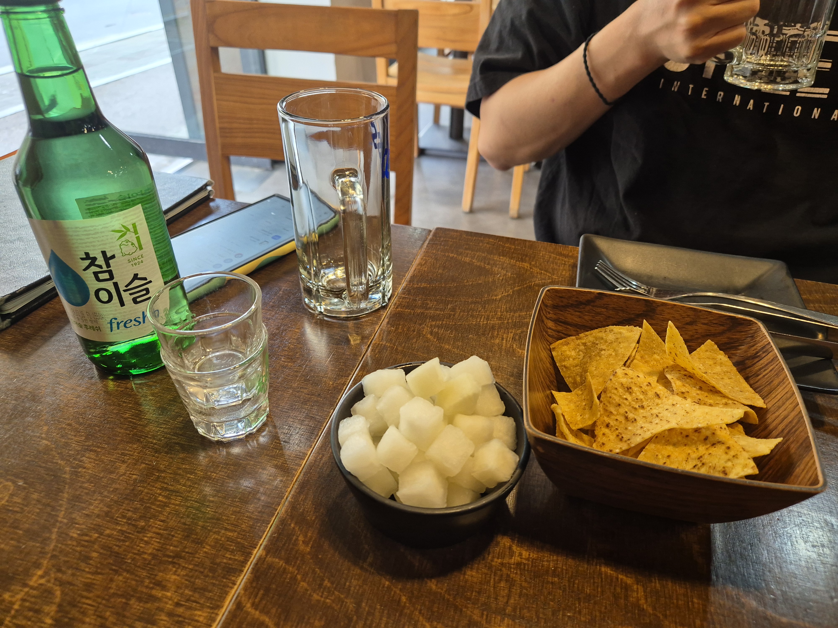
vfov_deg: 58.9
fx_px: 557
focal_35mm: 23
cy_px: 314
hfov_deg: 73.9
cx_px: 419
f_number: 1.8
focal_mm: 5.4
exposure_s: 1/120
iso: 250
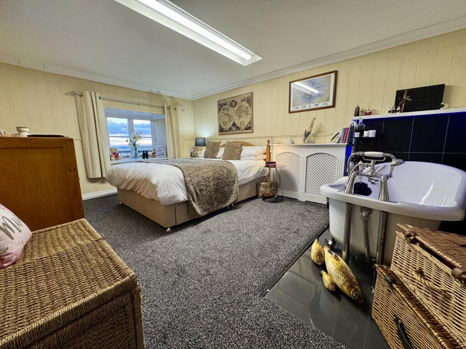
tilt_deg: -8.9
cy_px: 174
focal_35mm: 14
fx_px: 188
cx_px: 233
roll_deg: +0.9
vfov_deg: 85.7
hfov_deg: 102.1
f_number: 2.2
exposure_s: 1/100
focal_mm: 2.22
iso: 160
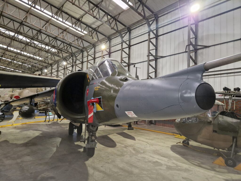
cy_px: 90
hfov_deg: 73.9
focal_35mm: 23
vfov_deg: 58.9
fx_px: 160
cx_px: 120
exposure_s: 1/100
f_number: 1.8
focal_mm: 5.4
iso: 640
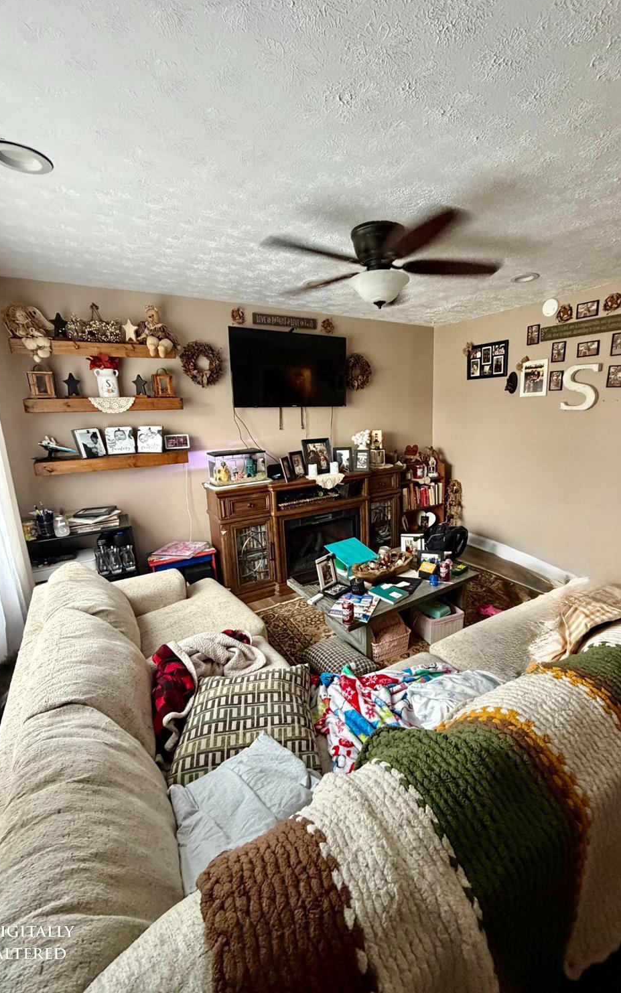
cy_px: 492
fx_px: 406
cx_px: 356
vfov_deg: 101.5
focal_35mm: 15
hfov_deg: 74.4
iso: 500
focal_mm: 2.22
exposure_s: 1/60
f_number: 2.2
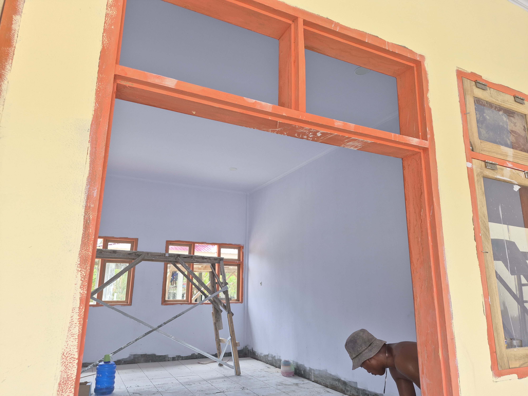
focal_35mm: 23
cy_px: 198
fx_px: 351
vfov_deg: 58.9
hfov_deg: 73.9
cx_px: 264
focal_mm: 5.4
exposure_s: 1/359
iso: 64
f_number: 1.8
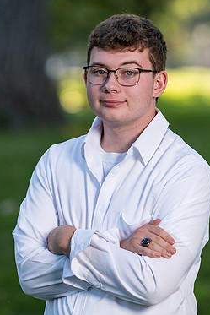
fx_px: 2107
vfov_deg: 8.5
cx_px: 105
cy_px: 156
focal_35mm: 241
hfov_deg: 5.7
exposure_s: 1/200
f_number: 4
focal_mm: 200
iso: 100
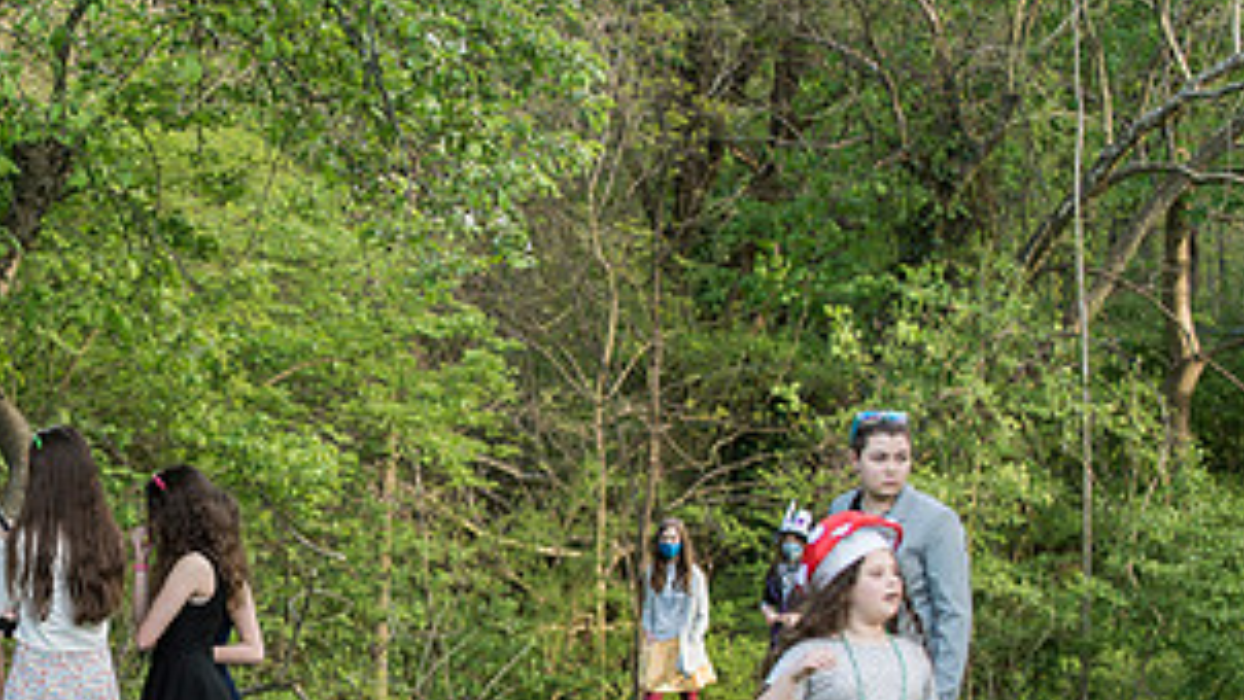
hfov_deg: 12.4
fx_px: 5708
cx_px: 165
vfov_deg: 7.0
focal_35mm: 173
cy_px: 537
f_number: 4
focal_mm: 86
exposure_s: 1/250
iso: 500
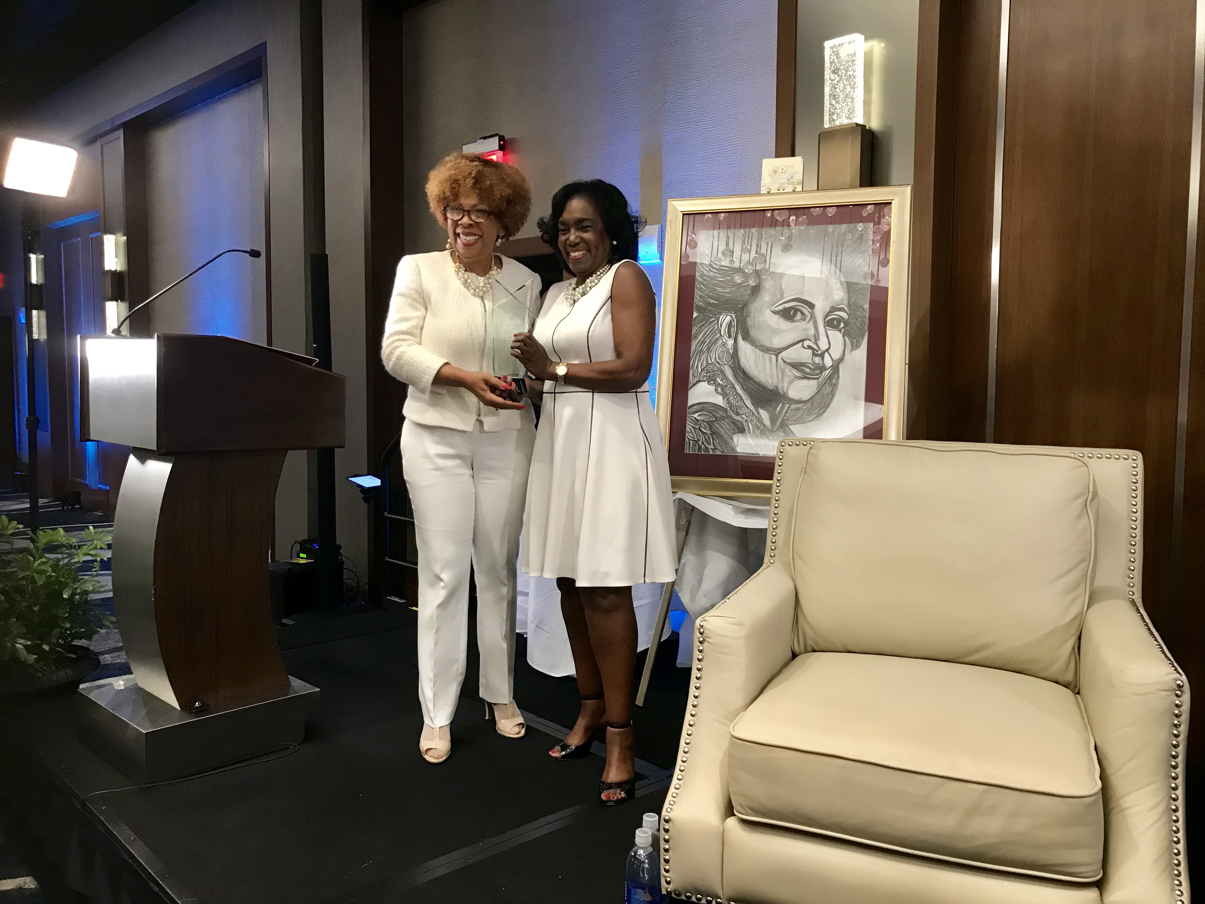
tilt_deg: -4.4
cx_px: 602
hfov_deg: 63.4
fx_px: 975
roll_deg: -0.4
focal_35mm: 28
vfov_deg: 49.7
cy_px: 452
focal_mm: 3.99
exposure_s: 1/16
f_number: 1.8
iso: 64
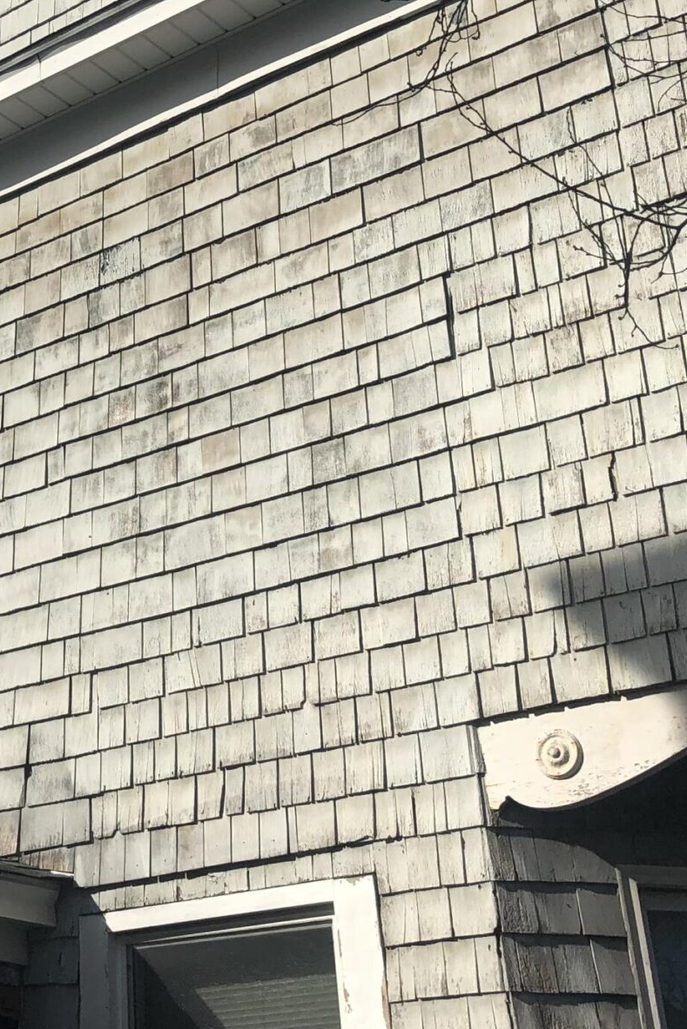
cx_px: -79
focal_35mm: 63
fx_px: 1803
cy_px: 264
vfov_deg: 31.4
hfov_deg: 20.5
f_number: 1.8
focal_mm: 4
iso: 20
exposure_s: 1/3690
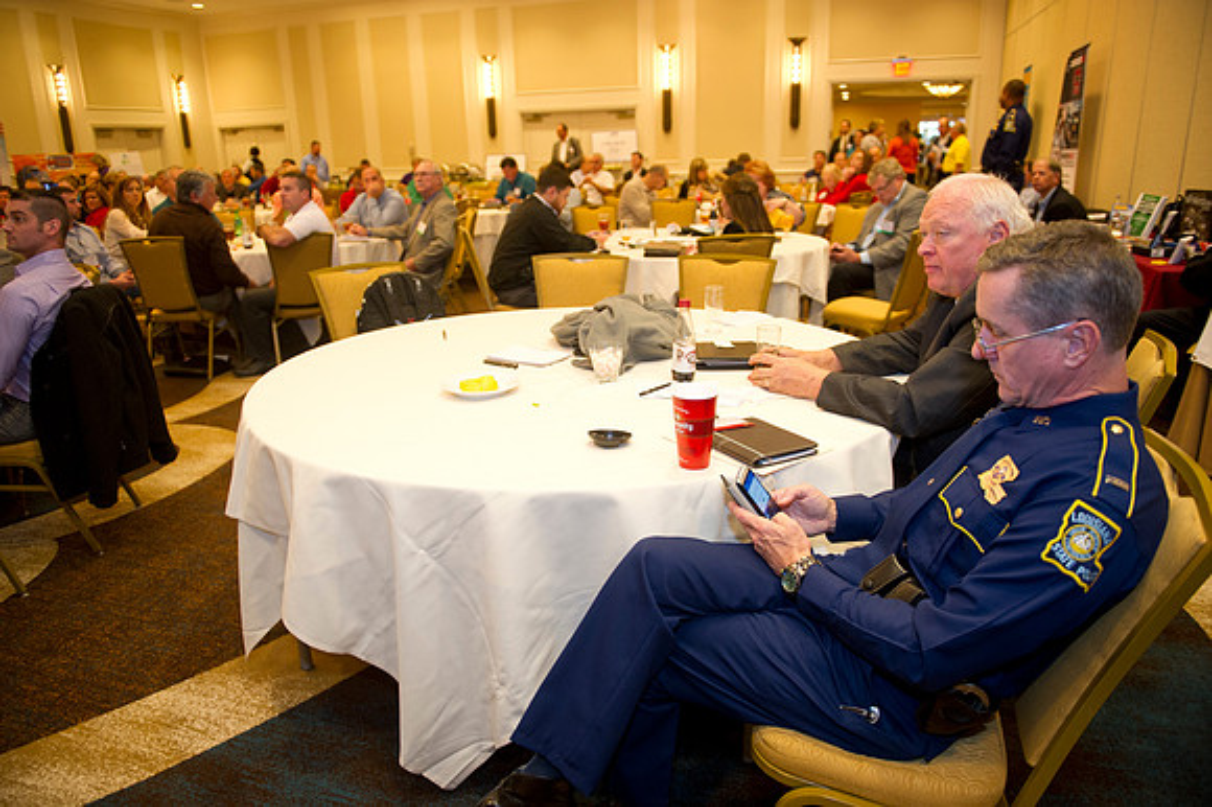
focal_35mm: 24
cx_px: 606
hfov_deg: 73.8
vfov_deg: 53.1
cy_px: 404
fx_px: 808
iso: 1600
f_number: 2.8
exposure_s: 1/60
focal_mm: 24
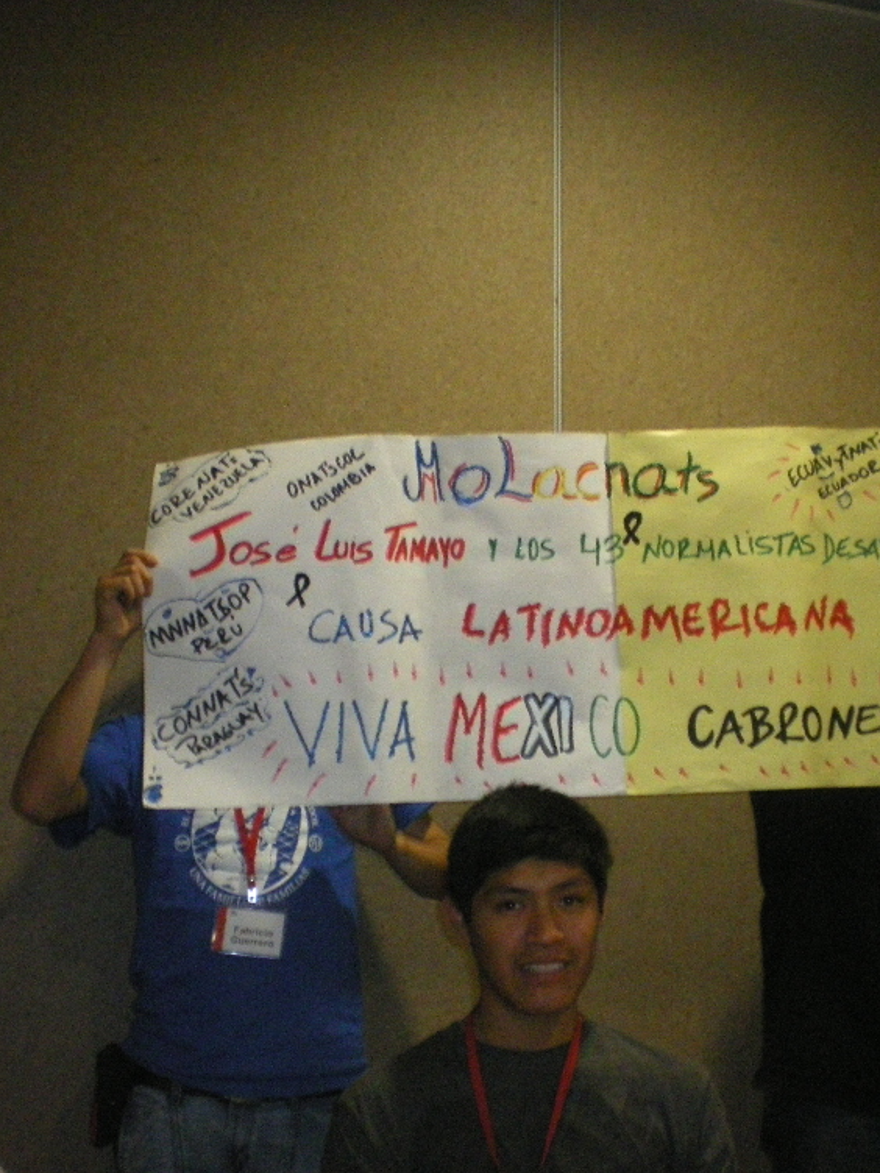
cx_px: 587
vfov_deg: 38.9
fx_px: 1661
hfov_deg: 29.5
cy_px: 579
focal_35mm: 49
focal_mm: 6.3
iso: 800
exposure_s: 1/50
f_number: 3.1
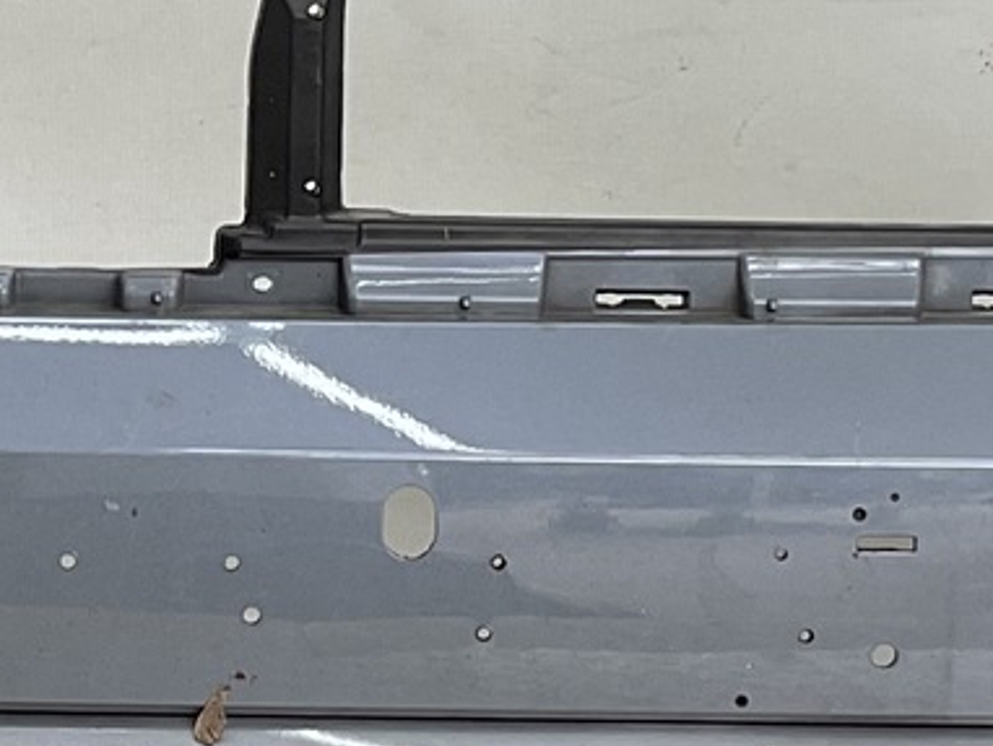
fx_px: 4392
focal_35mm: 153
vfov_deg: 9.7
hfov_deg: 12.8
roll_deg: -1.8
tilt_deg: -10.3
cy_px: 252
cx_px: 120
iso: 16
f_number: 1.8
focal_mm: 3
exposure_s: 1/108
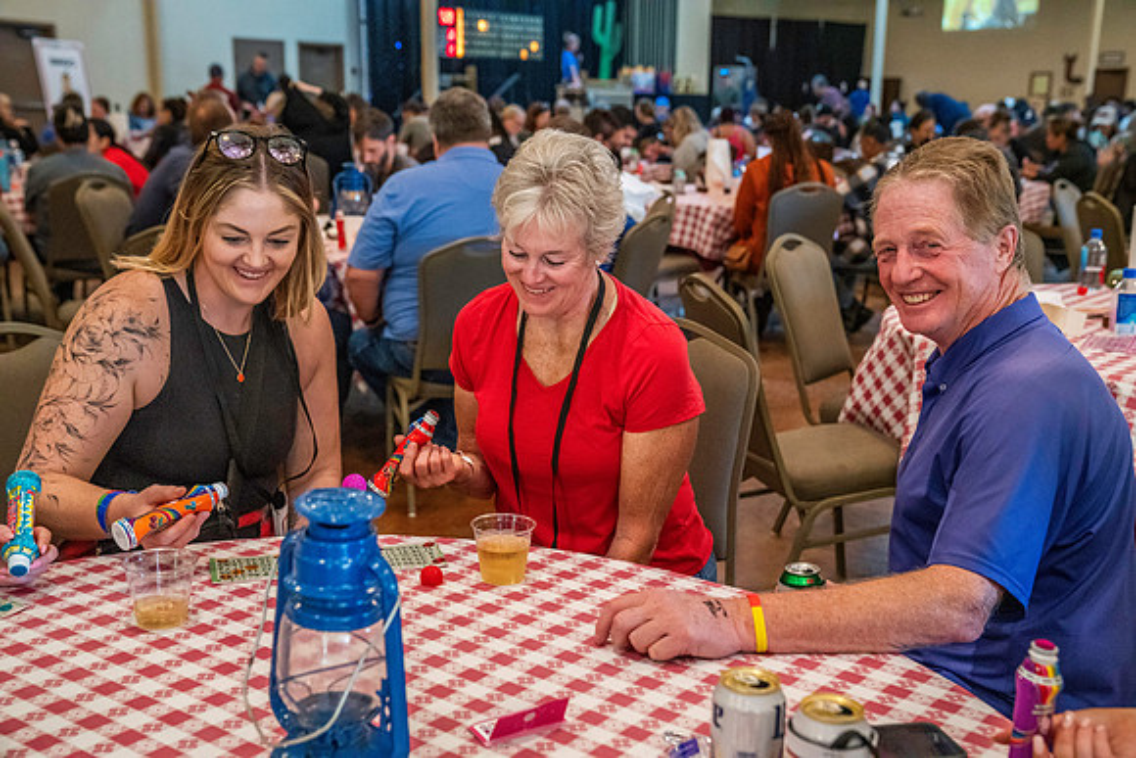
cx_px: 568
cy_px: 379
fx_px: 1357
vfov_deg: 31.2
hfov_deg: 45.4
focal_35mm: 43
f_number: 4
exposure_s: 1/200
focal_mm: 43
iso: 10000
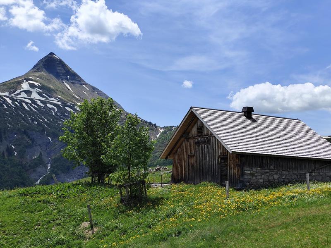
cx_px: 166
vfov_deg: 31.5
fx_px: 440
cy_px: 124
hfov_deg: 41.2
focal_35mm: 46
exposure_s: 1/1530
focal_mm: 6.19
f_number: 1.65
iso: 50
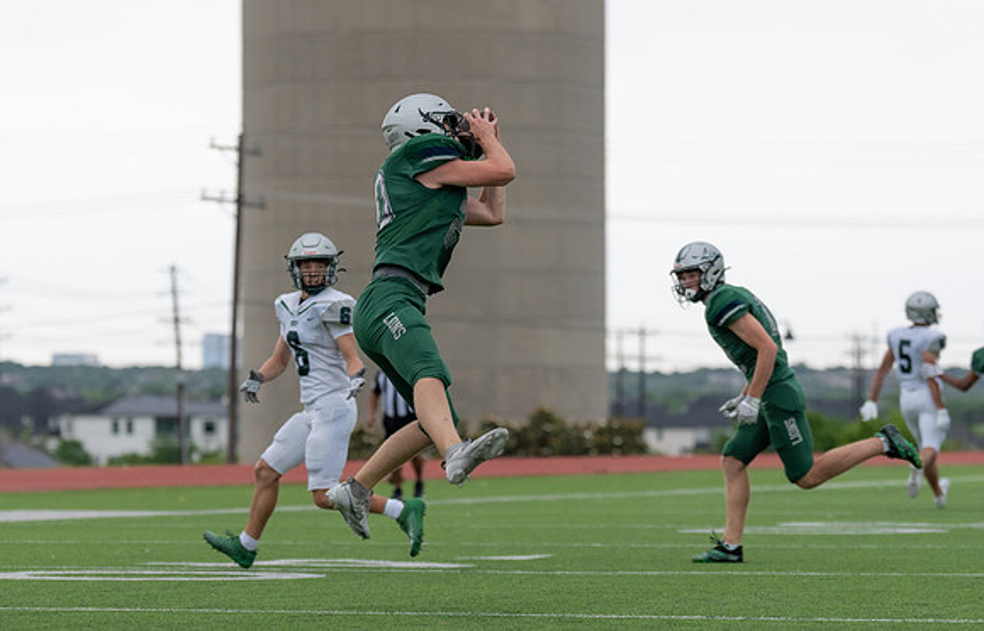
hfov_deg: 12.6
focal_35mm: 165
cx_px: 416
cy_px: 433
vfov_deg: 8.1
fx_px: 4450
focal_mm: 112
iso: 800
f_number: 2.8
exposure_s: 1/1250
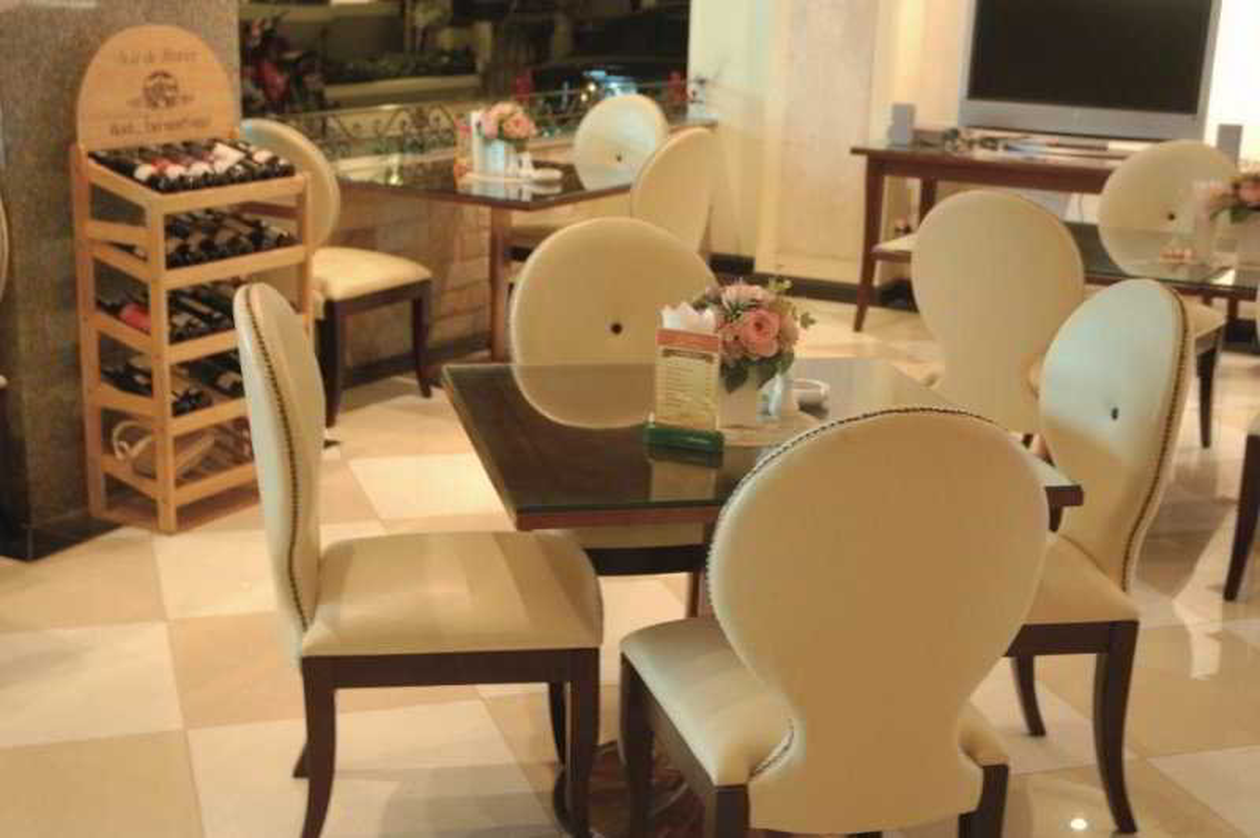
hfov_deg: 38.9
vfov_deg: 26.4
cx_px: 630
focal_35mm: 51
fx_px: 1783
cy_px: 419
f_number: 4.2
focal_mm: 34
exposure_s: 1/4
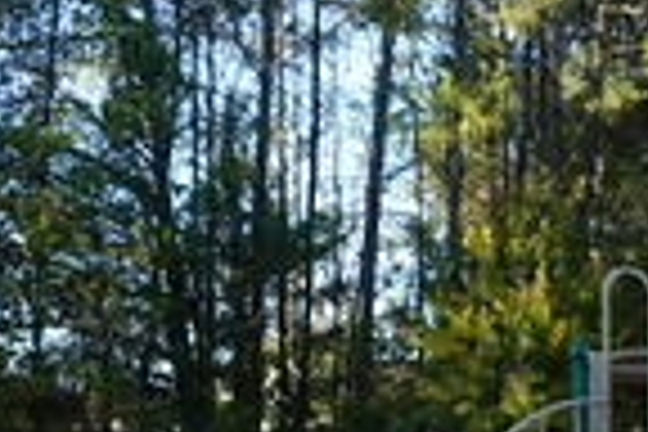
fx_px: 2232
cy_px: 432
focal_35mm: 124
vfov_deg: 11.0
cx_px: 857
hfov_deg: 15.7
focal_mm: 12.76
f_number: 3.5
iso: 100
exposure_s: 1/160
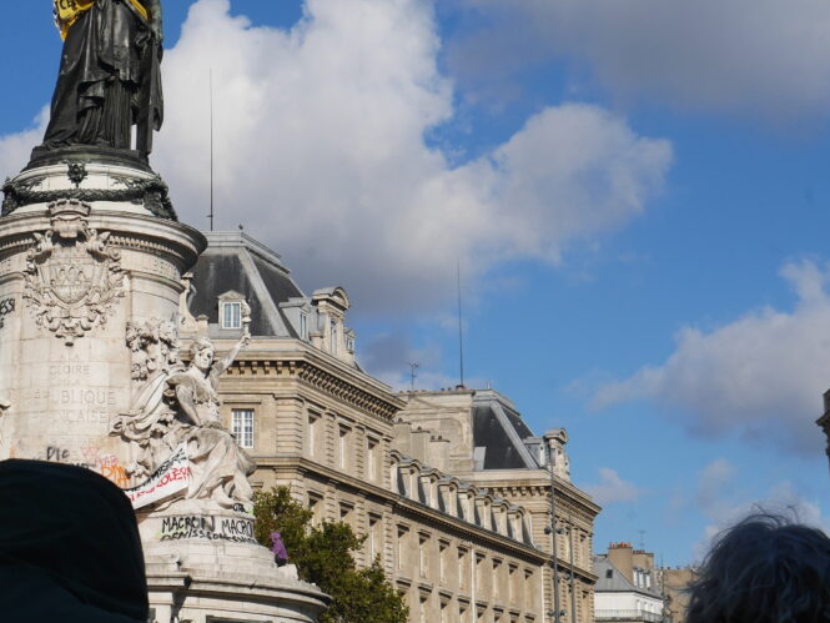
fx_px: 1990
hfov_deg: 23.0
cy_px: 252
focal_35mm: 83
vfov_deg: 17.8
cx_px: 90
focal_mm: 23
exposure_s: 1/640
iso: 200
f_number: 11
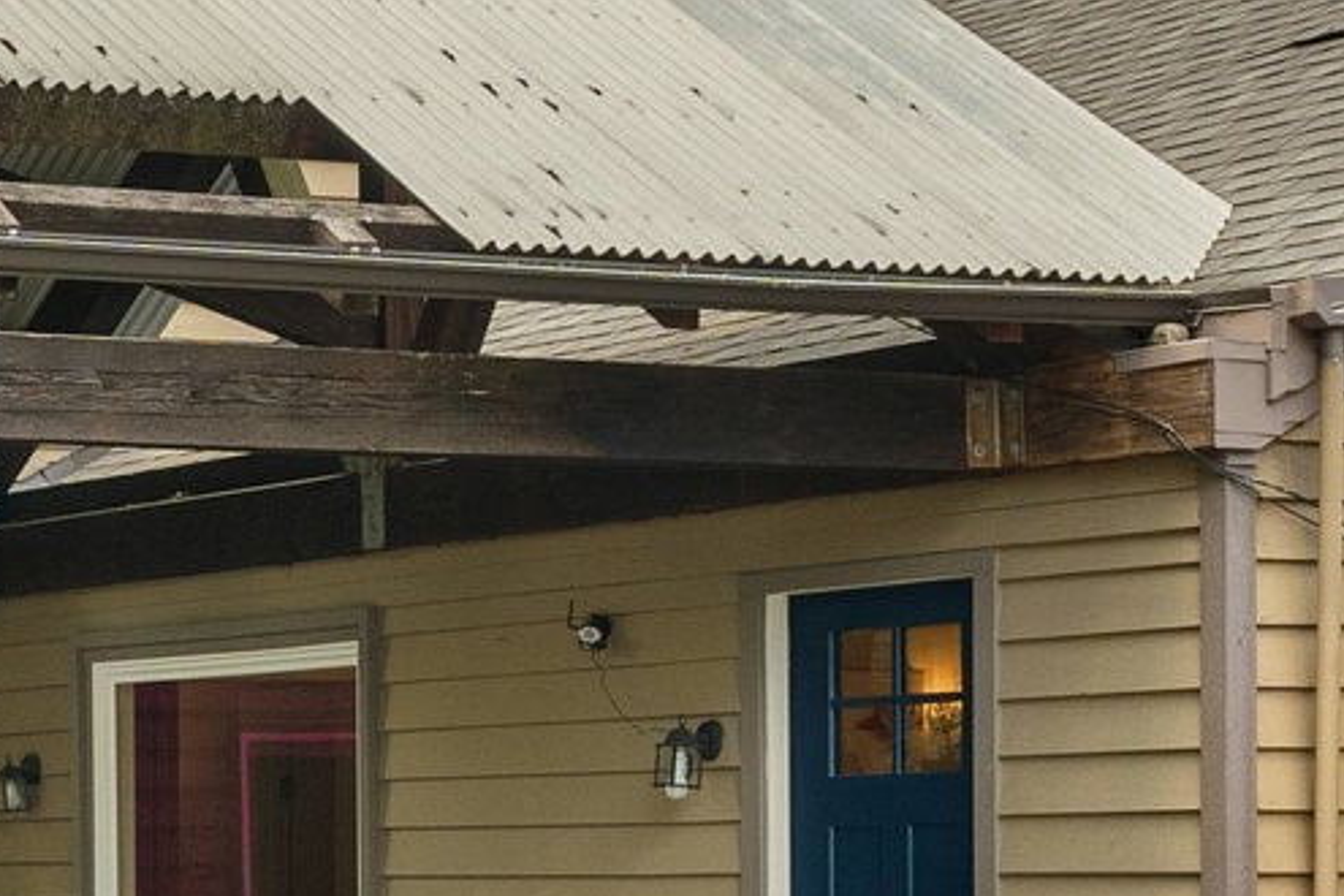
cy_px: 925
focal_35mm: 126
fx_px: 4704
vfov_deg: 10.8
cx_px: -714
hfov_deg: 15.0
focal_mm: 26
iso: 1250
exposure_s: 1/20
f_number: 7.1
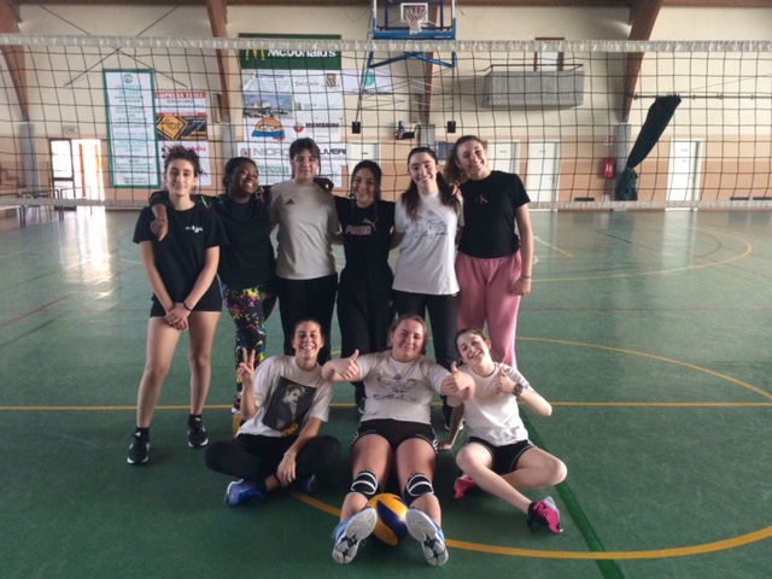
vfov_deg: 45.4
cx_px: 386
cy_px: 290
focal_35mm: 31
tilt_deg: -12.1
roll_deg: -2.3
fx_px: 691
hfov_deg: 58.4
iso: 125
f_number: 2.4
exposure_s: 1/33
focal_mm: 3.3
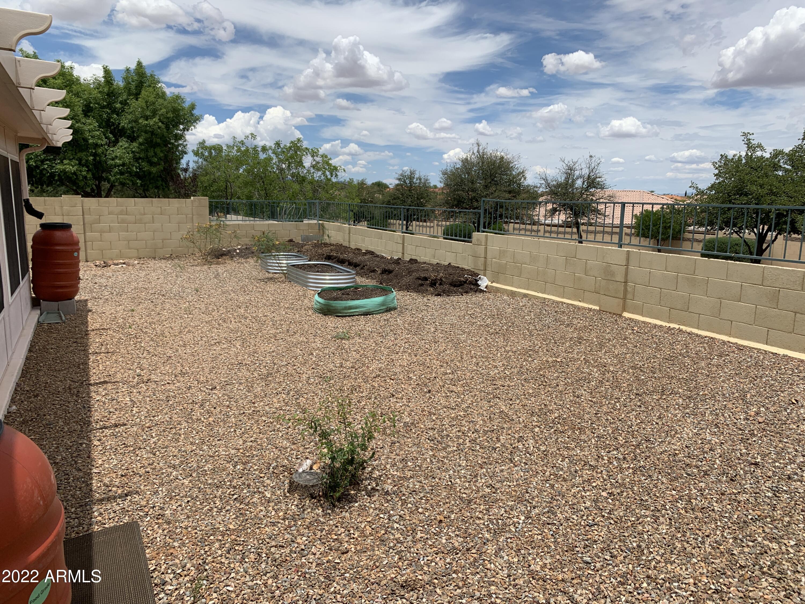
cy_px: 302
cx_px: 402
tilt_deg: -8.5
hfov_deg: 67.3
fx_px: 605
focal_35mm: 26
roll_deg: +0.5
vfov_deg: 53.1
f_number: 1.8
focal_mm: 4.25
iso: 25
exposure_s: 1/3650
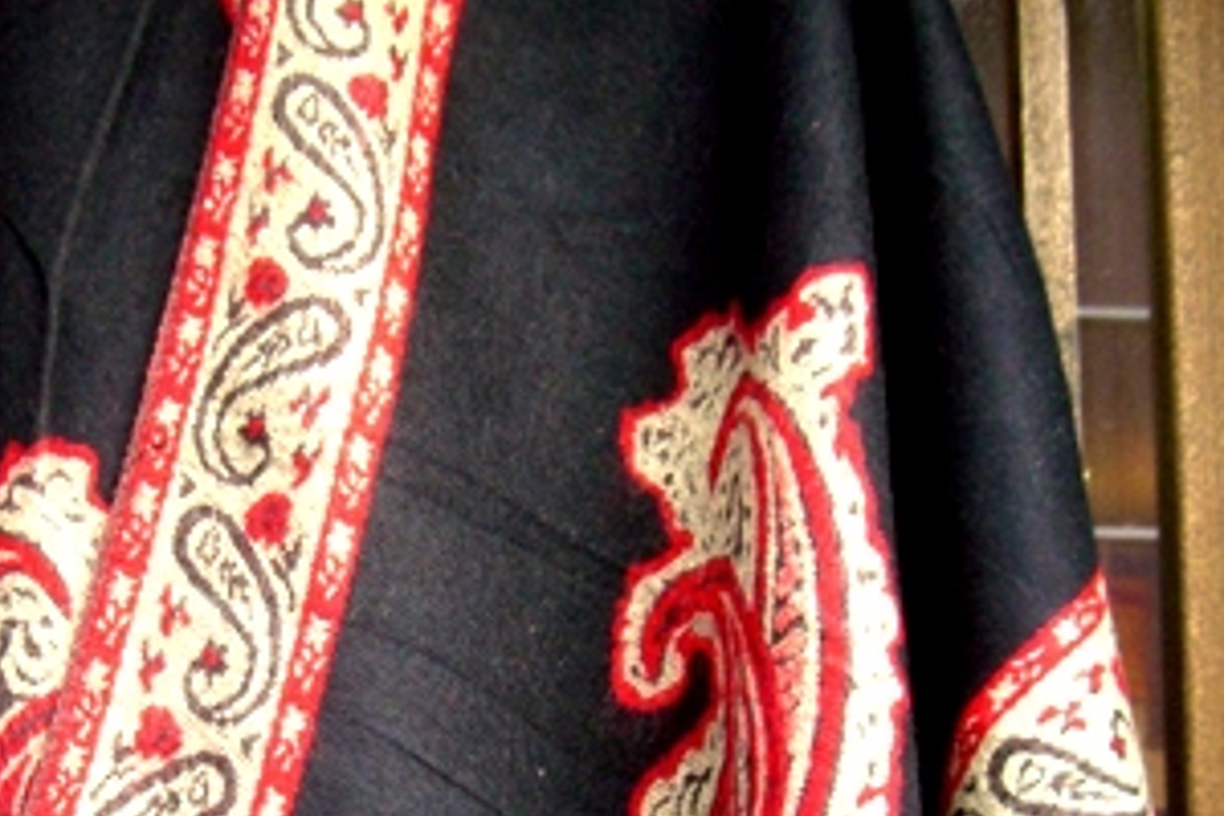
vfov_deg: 17.0
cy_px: 771
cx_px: 322
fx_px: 2686
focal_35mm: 79
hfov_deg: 25.4
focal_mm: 7.9
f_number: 2.8
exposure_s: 1/80
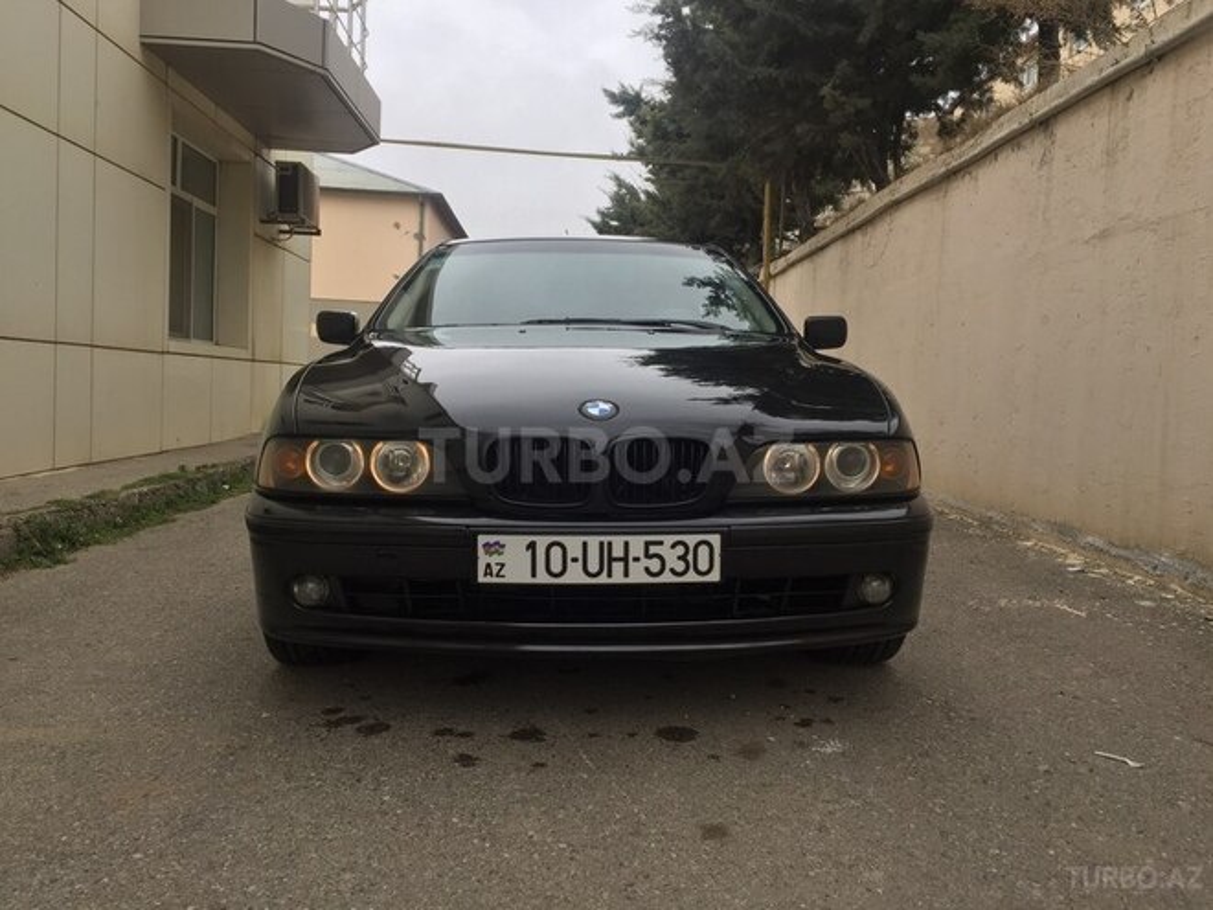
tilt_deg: -4.3
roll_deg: -3.6
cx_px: 606
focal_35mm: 29
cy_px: 455
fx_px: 1016
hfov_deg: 61.7
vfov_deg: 48.2
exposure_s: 1/514
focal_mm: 4.15
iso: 32
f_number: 2.2
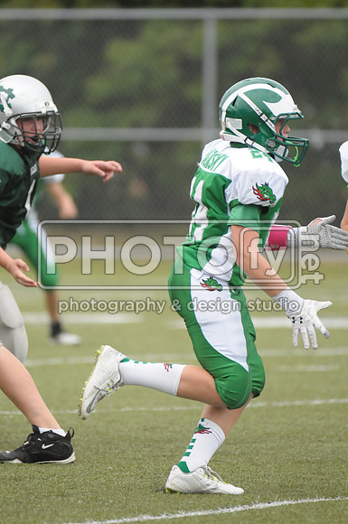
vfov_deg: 3.9
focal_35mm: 525
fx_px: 7635
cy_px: 262
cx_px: 174
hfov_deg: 2.6
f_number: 4
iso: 1600
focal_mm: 350
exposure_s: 1/2500
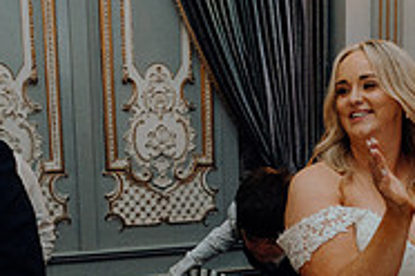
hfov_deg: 26.8
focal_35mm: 75
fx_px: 865
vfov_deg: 17.9
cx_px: 283
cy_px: 250
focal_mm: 24
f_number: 3.5
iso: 2500
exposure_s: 1/160
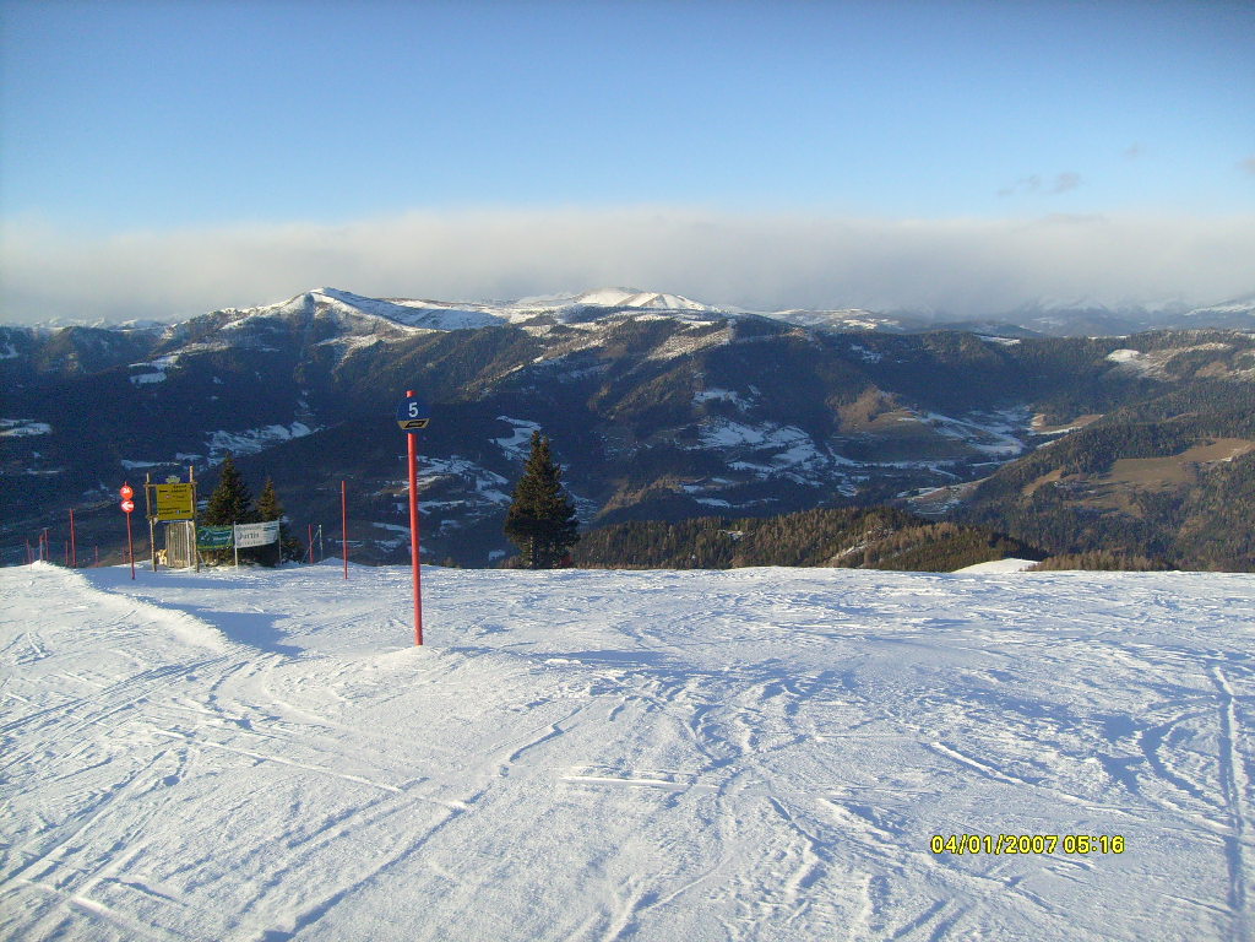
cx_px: 628
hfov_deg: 52.6
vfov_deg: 40.7
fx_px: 1269
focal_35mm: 35
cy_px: 471
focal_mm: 5.8
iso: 80
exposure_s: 1/250
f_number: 7.1
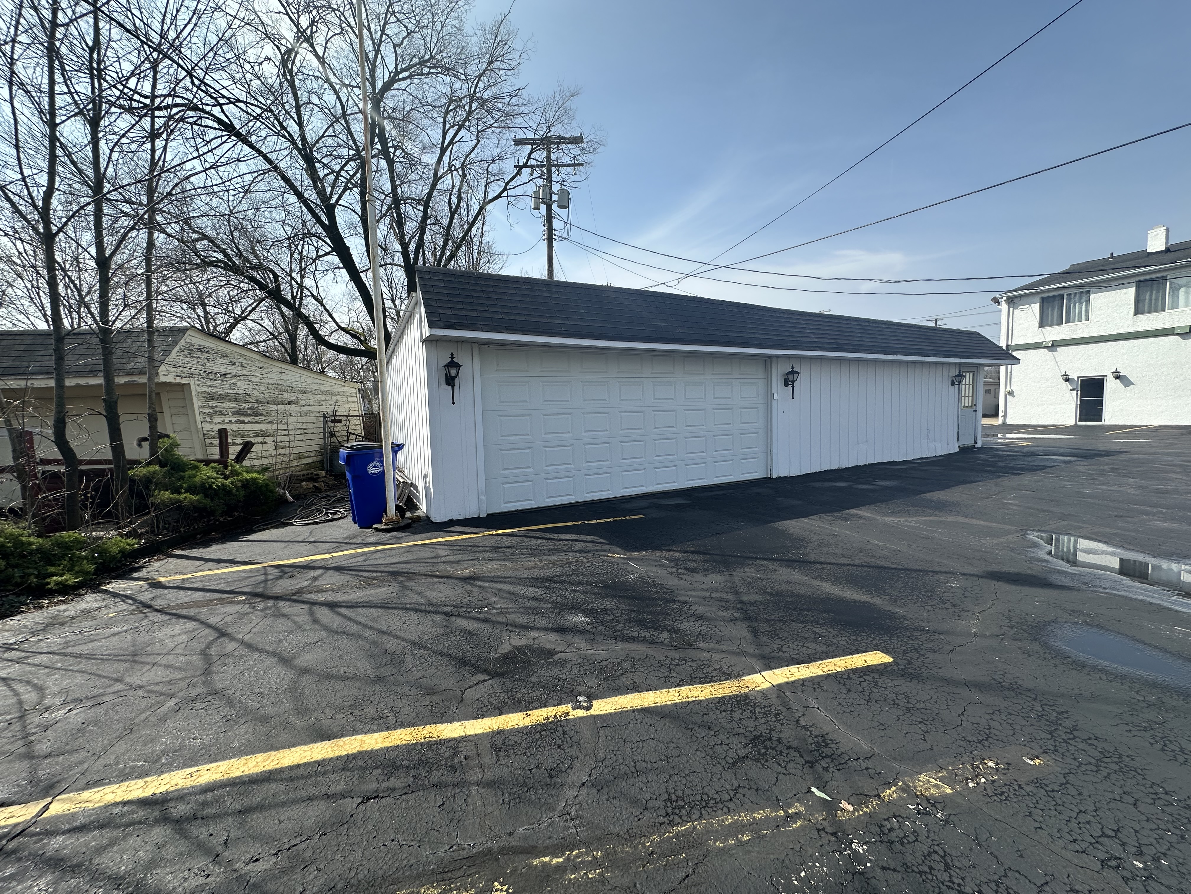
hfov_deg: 102.1
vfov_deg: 85.7
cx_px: 596
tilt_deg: -4.3
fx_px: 482
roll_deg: +0.1
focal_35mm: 14
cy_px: 447
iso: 50
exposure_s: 1/1103
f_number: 2.2
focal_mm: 2.22
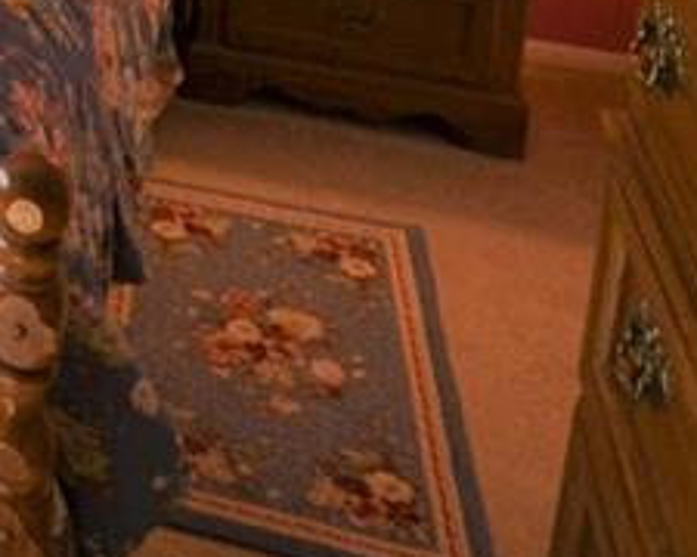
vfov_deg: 19.7
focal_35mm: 64
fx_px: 1320
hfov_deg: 23.5
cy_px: -350
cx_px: -353
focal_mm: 10
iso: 450
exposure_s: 1/60
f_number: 4
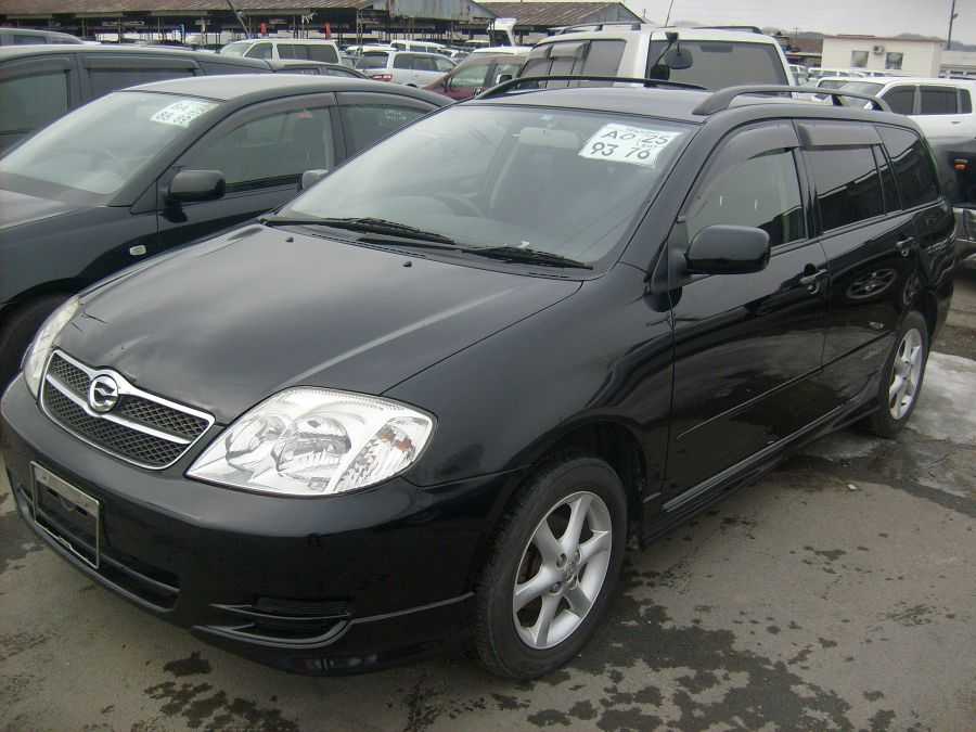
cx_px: 488
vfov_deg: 40.7
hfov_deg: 52.6
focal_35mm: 35
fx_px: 987
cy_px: 366
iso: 80
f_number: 7.1
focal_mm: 5.8
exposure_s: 1/125
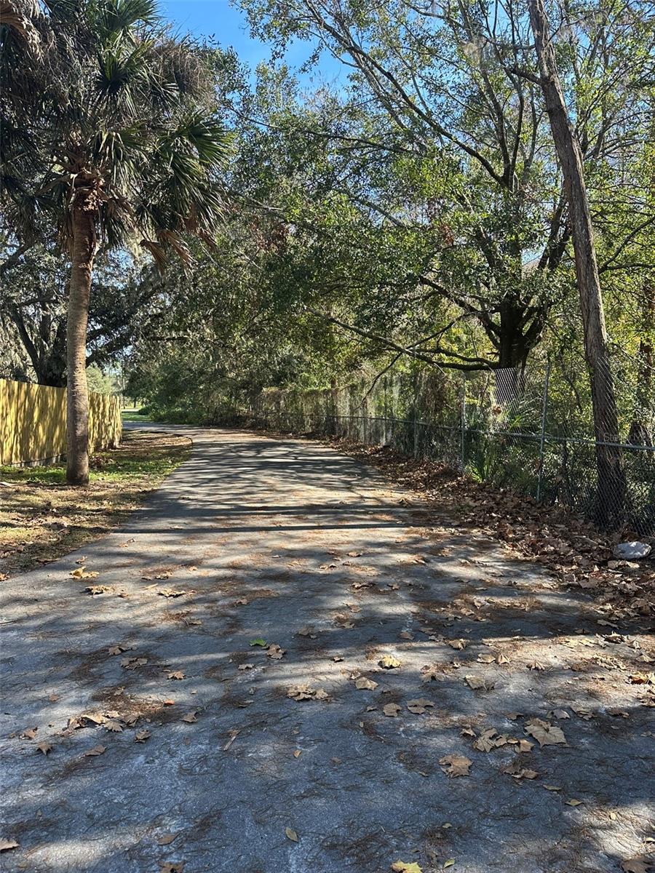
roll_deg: +1.3
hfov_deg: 56.8
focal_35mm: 24
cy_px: 436
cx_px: 328
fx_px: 606
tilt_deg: -2.9
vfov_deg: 71.6
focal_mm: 6.86
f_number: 1.78
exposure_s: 1/527
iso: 80
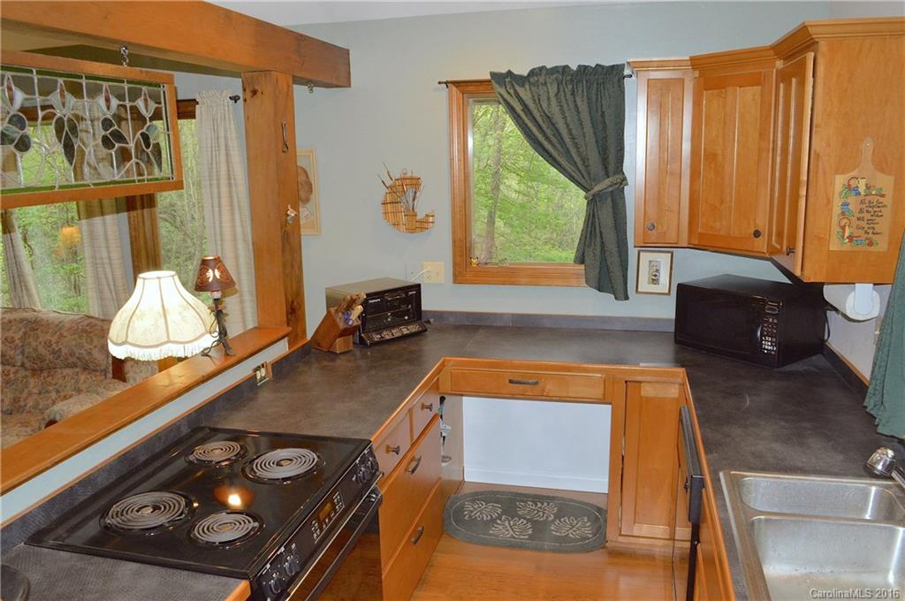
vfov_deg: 47.8
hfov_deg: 67.4
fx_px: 678
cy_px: 300
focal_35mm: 27
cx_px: 452
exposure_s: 1/13
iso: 1600
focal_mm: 18
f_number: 11
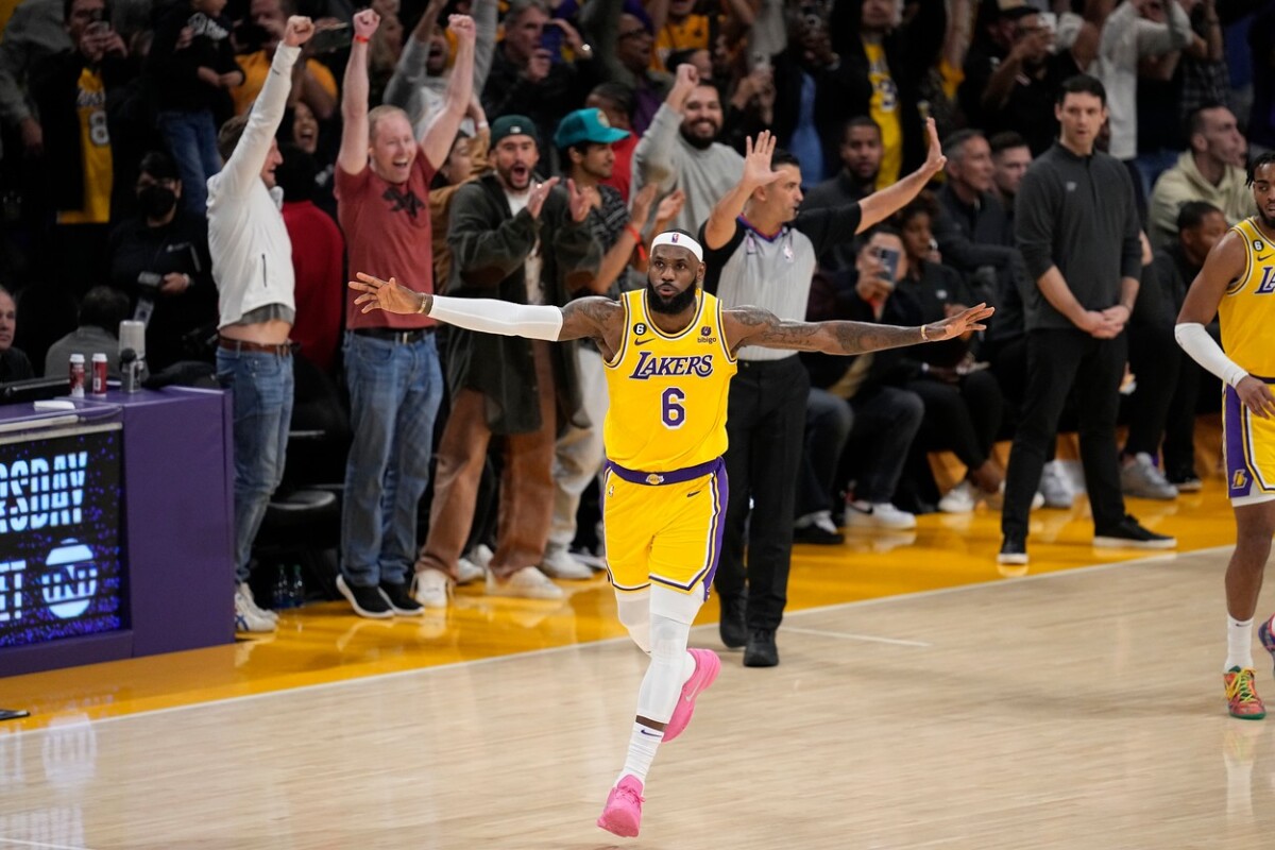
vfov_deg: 3.4
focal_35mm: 400
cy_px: 425
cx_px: 638
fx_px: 14166
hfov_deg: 5.2
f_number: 2.8
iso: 4000
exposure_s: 1/2000
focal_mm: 400
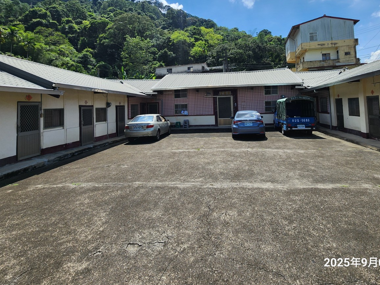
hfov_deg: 87.3
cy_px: 97
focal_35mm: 18
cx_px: 216
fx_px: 198
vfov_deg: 69.7
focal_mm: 2.2
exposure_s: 1/2503
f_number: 2.2
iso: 50
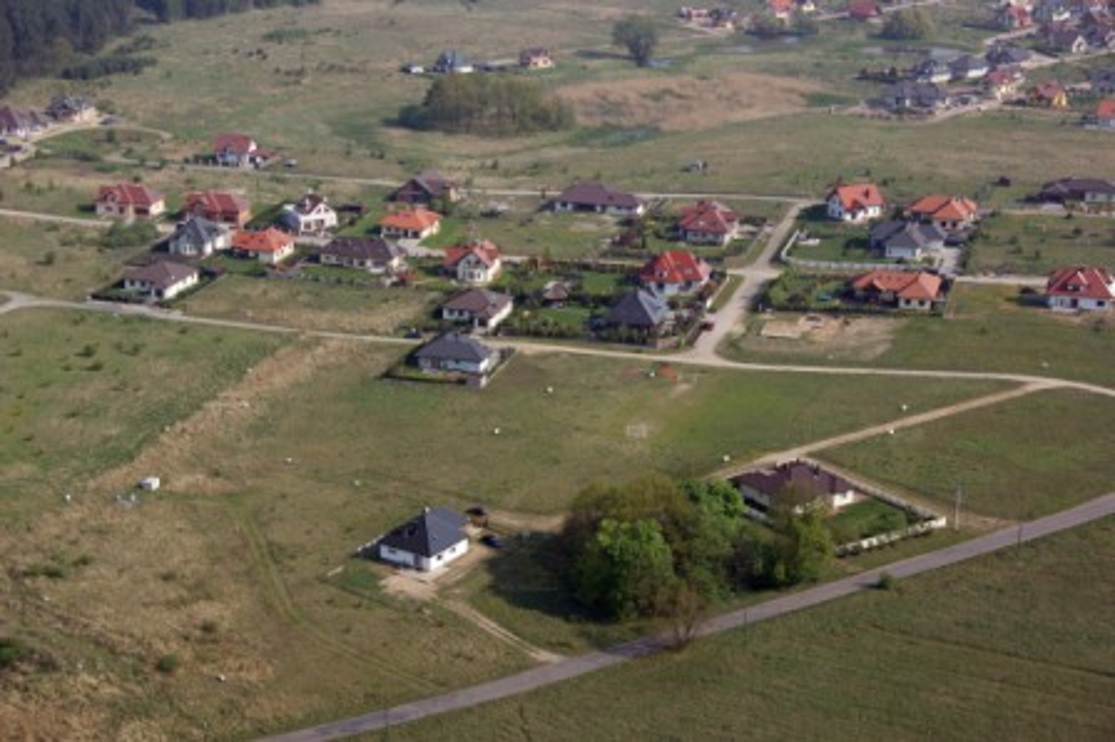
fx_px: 1857
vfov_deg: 22.6
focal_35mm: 60
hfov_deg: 33.4
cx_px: 558
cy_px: 371
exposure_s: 1/80
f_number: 6.3
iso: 100
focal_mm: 40
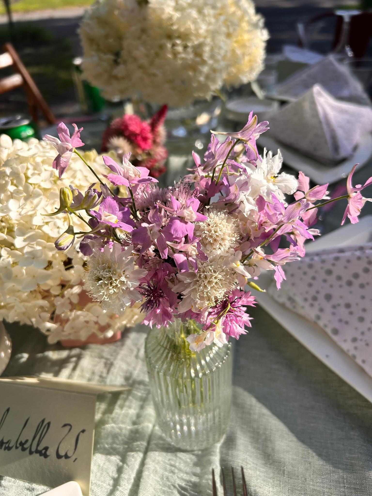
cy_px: 248
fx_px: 373
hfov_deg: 53.1
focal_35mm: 26
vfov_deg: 67.3
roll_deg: +5.5
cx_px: 186
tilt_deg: -37.8
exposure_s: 1/2165
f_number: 1.5
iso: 50
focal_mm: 5.7
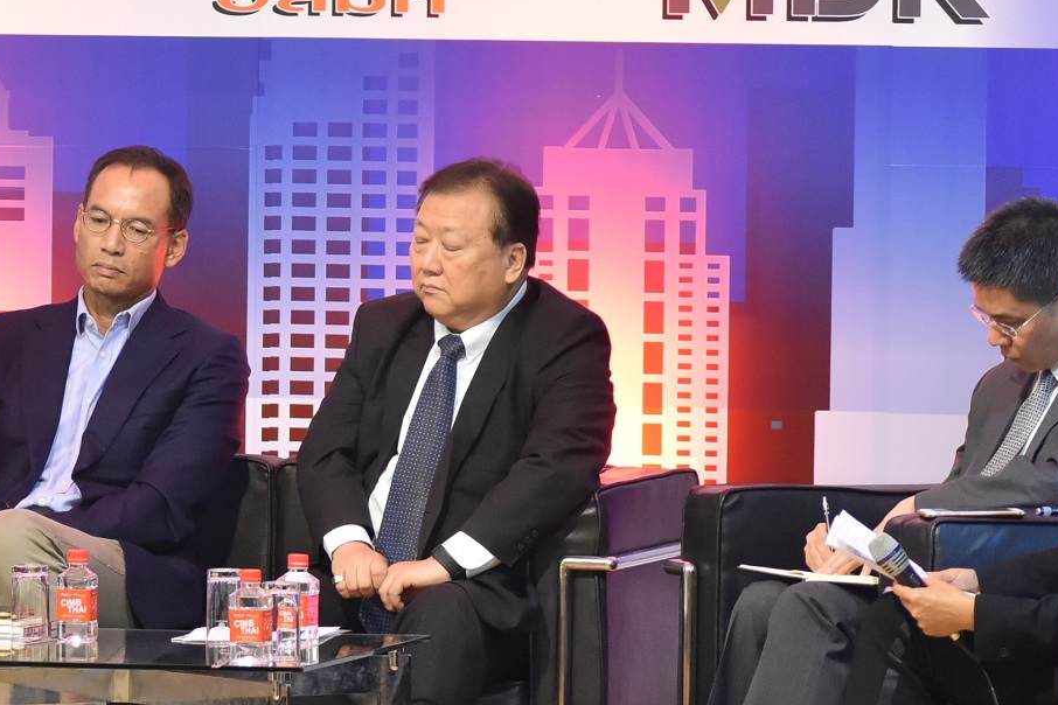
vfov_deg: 4.0
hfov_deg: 6.0
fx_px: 10138
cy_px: 650
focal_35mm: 345
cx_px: -85
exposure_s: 1/200
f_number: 3.2
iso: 3200
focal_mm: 125
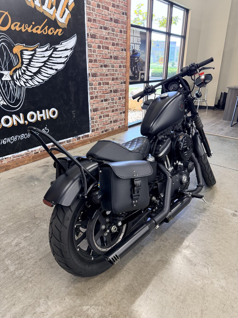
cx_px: 119
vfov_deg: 71.6
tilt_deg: -23.2
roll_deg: -0.7
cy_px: 159
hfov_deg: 56.8
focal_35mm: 24
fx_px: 220
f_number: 1.78
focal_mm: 6.76
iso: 200
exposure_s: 1/60
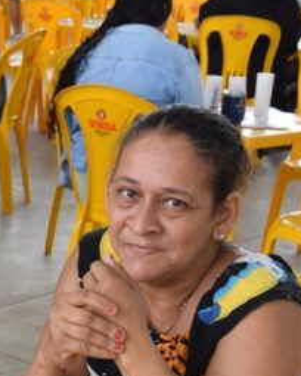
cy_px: 279
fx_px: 1370
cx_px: -46
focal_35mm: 123
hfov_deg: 12.3
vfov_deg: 15.6
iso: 400
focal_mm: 30
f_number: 7.1
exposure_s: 1/200
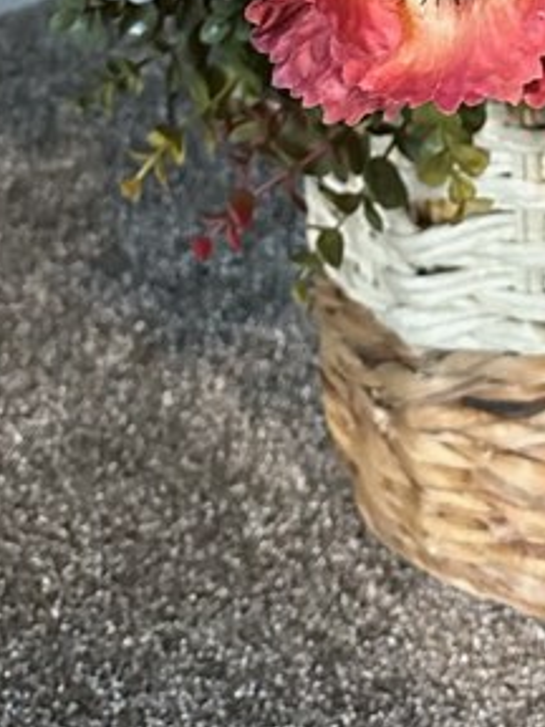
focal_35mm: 100
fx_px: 2099
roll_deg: +0.9
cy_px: -485
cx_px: 553
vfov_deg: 17.0
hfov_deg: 14.5
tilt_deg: -14.0
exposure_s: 1/40
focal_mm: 6.86
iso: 640
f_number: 1.78
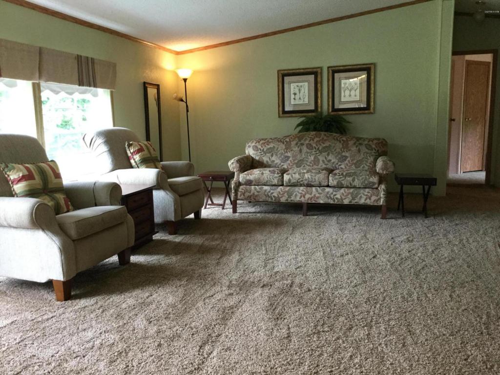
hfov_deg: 58.4
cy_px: 188
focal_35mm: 31
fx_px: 448
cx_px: 250
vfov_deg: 45.4
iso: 100
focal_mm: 3.3
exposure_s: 1/30
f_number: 2.4
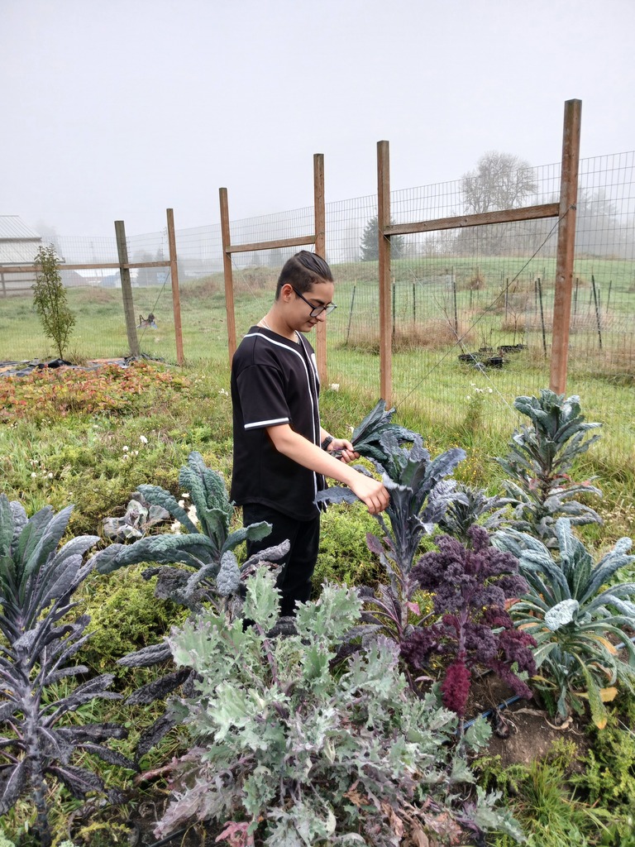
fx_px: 636
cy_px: 424
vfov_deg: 67.3
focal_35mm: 26
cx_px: 318
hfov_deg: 53.1
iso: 25
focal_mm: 3.98
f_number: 1.8
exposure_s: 1/120
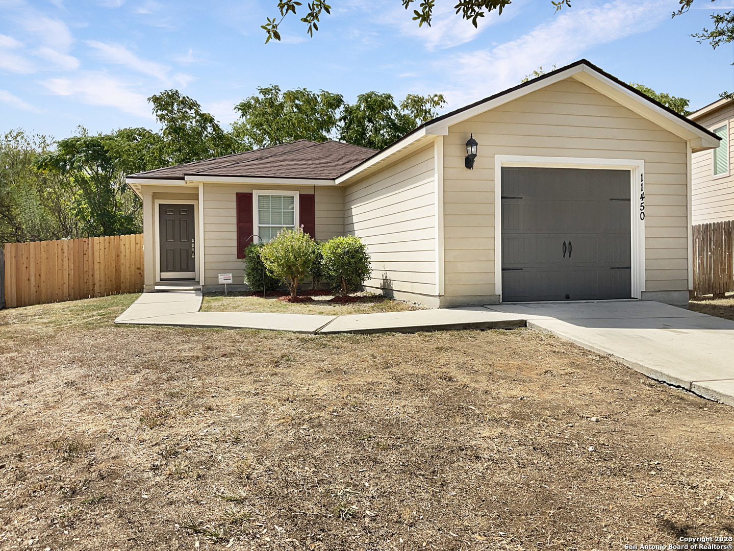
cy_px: 276
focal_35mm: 29
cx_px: 367
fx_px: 615
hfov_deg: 61.6
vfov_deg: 48.2
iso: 16
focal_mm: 3
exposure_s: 1/2320
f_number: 1.8
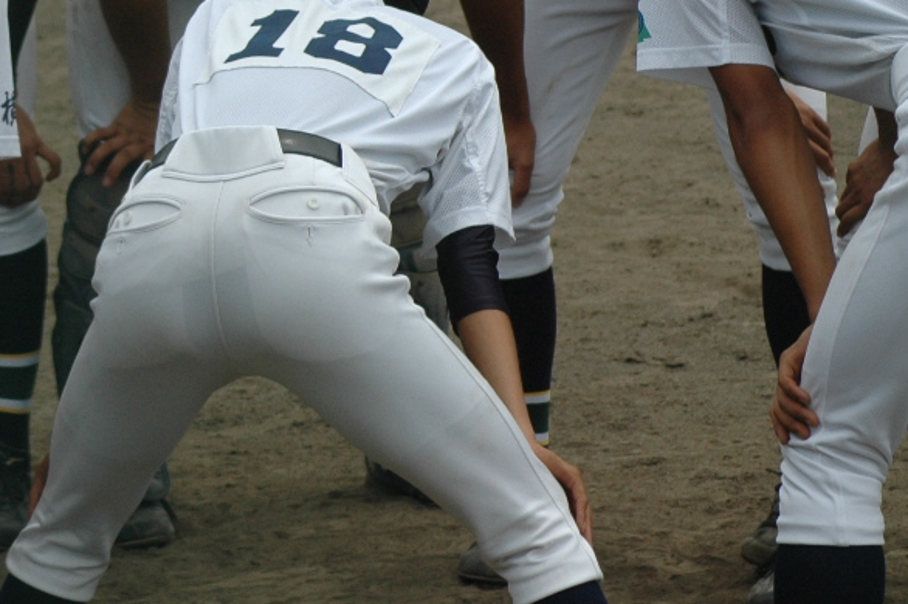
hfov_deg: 5.1
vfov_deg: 3.4
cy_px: 15
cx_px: -104
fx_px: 10191
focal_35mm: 404
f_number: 7.1
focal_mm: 105
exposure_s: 1/800
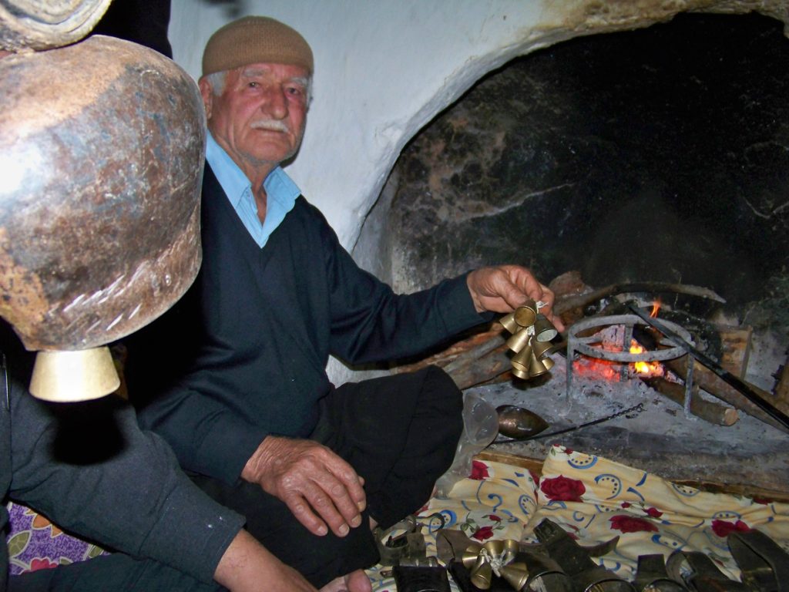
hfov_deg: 55.4
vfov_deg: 42.9
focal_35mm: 33
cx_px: 394
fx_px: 752
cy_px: 296
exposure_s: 1/30
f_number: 2.8
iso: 200
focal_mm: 5.85
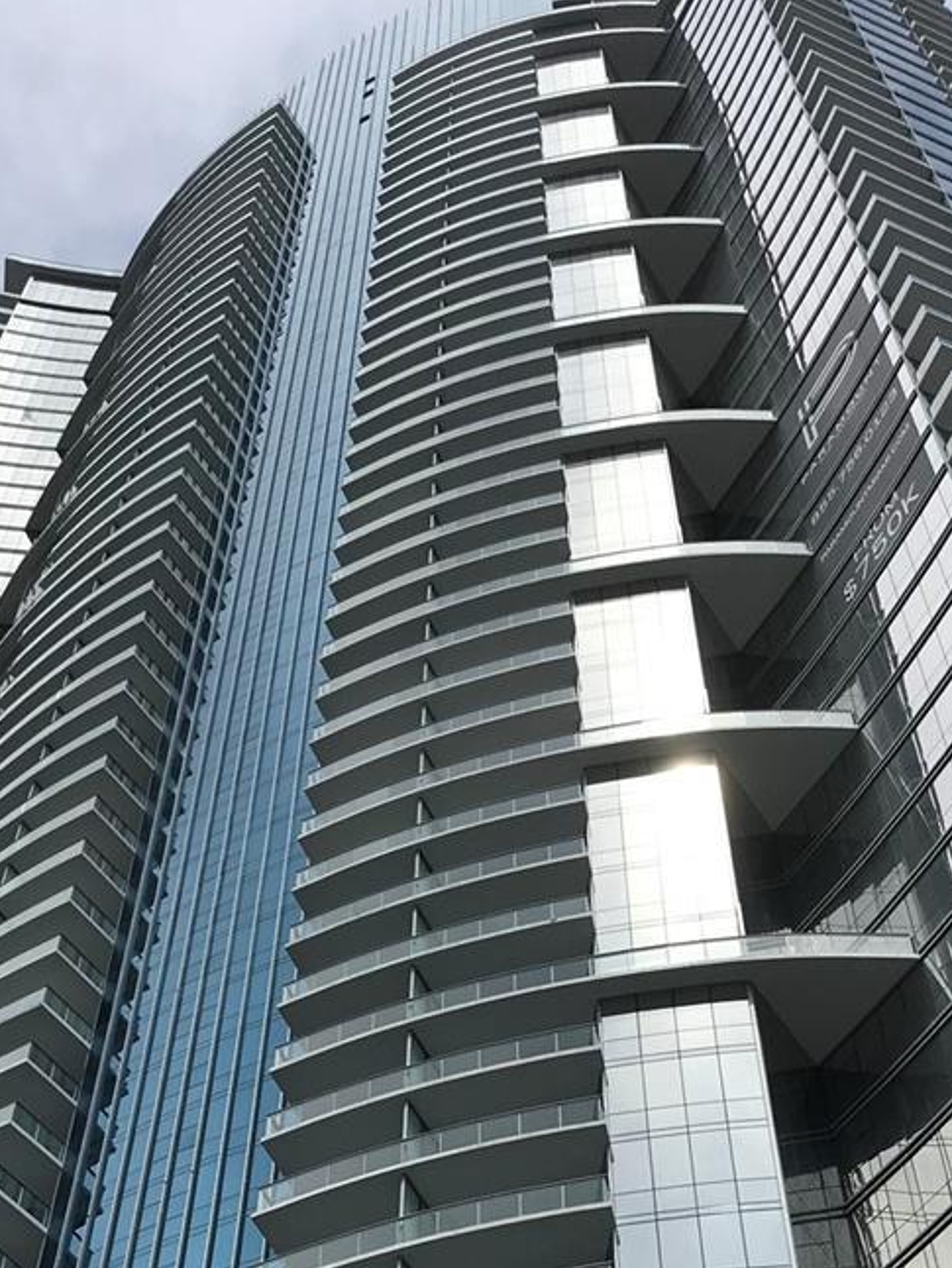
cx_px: 436
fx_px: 1906
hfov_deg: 28.0
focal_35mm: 52
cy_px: 1160
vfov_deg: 34.6
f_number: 1.8
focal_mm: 3.99
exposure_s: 1/2519
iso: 20
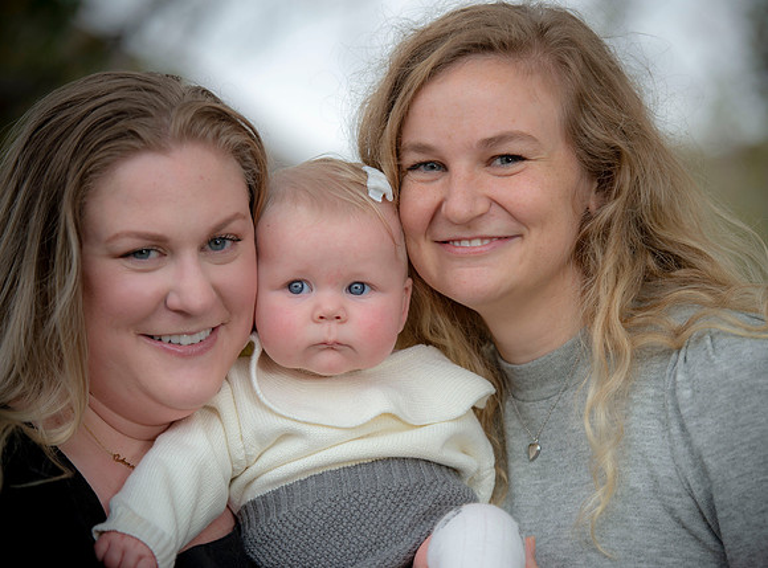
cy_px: 284
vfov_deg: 9.5
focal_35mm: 156
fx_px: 3436
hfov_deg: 12.8
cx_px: 426
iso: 160
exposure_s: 1/200
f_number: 3.5
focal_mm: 145
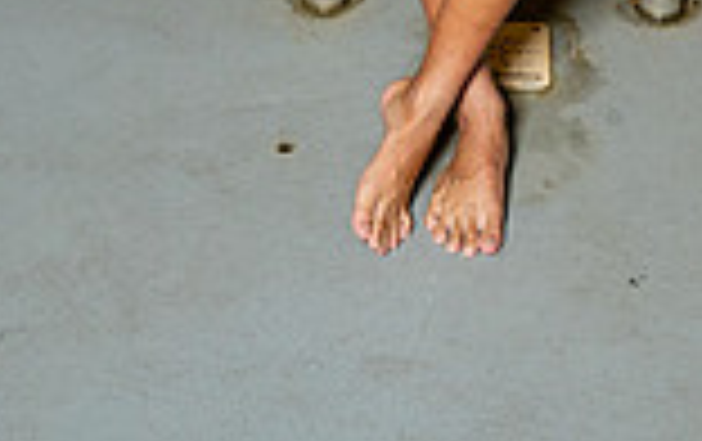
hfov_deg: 15.1
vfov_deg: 8.8
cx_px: 464
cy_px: -562
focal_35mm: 138
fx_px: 2644
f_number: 6.3
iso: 1600
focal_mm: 47
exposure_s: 1/250
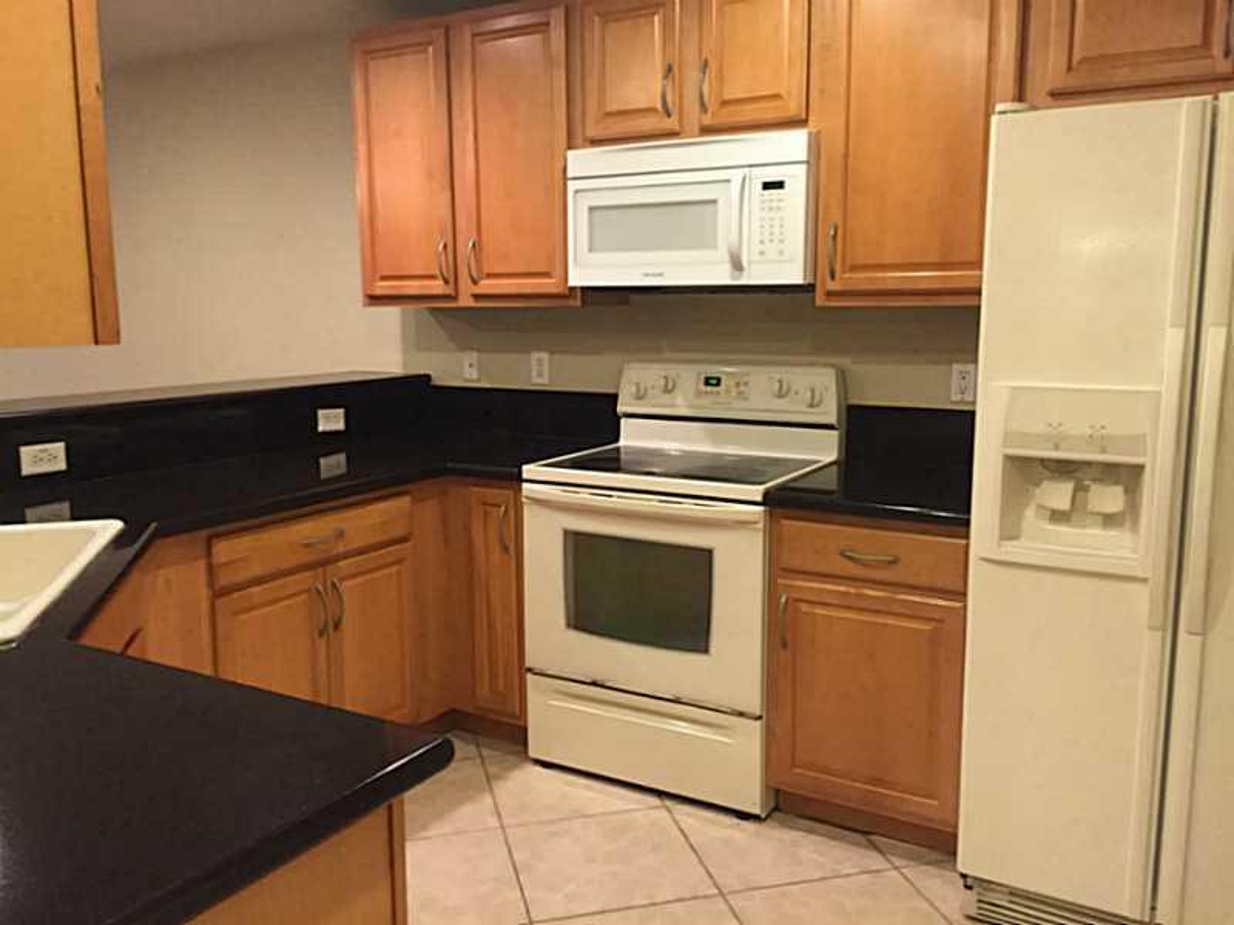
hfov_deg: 61.7
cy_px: 462
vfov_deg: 48.2
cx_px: 617
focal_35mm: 29
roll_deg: -0.5
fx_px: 1034
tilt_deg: -8.8
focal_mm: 4.15
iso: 200
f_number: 2.2
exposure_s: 1/30
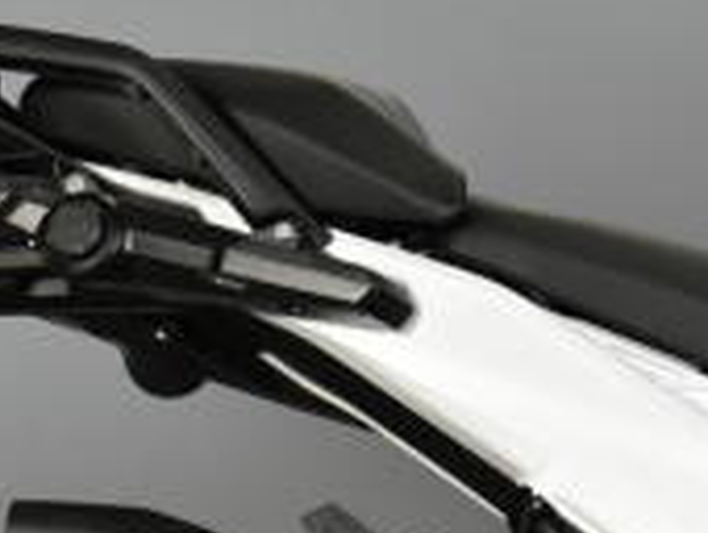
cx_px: 1116
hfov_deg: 8.9
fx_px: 4445
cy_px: 394
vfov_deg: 6.9
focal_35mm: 217
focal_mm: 32
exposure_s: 1/125
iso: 3200
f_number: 7.1
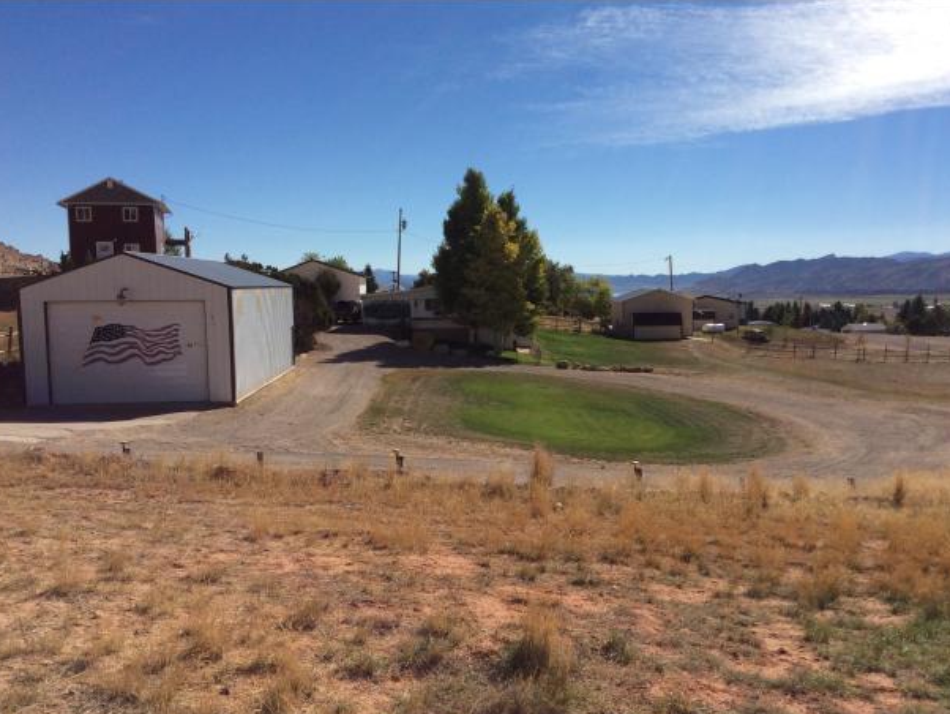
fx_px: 933
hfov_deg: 53.9
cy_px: 376
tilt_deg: -8.9
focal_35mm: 34
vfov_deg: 41.8
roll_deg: +2.2
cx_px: 489
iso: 32
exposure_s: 1/2725
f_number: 2.4
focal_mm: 3.3
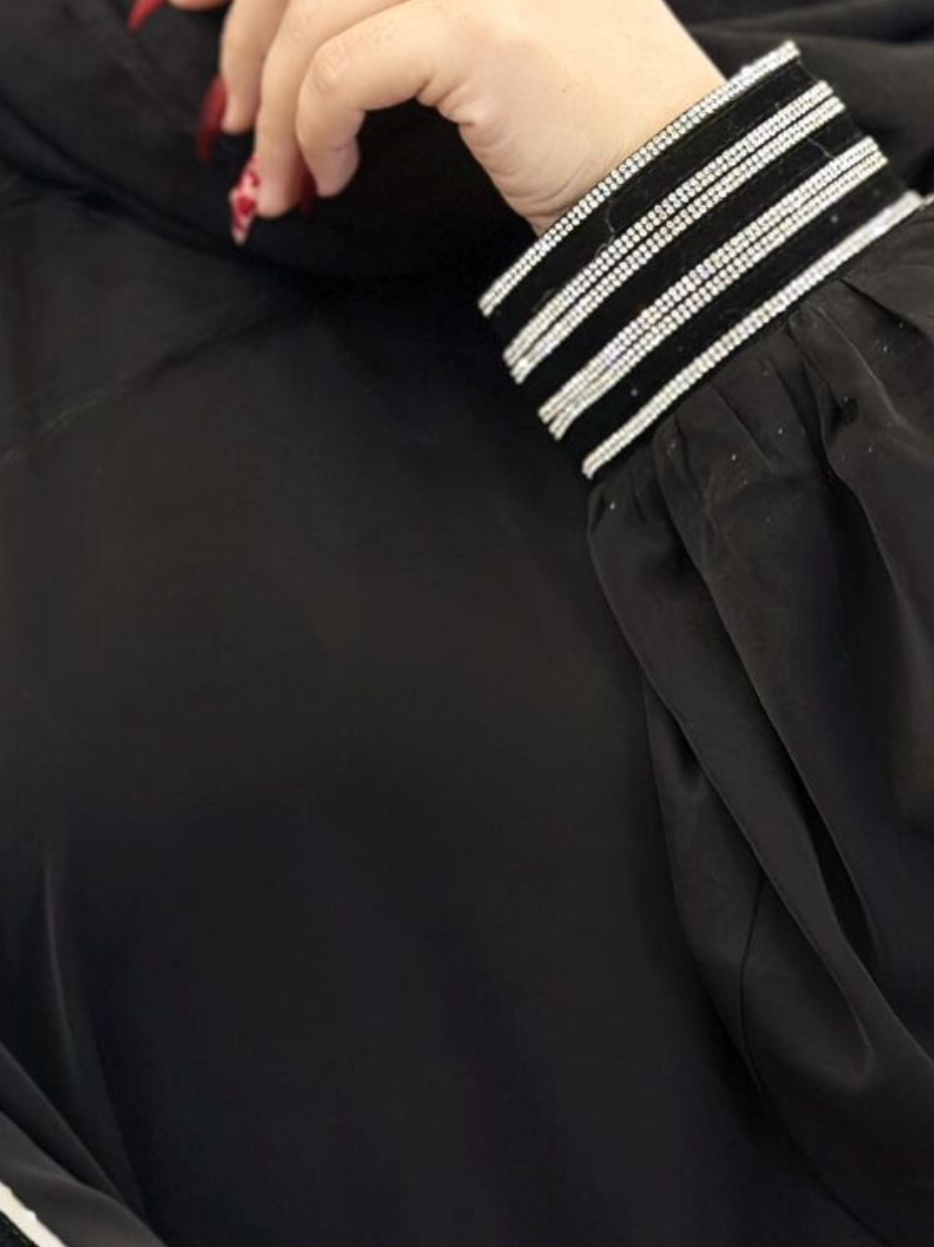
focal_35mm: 103
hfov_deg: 14.4
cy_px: 953
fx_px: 3708
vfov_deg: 18.9
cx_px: 468
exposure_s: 1/50
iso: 200
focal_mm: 6.86
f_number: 1.78
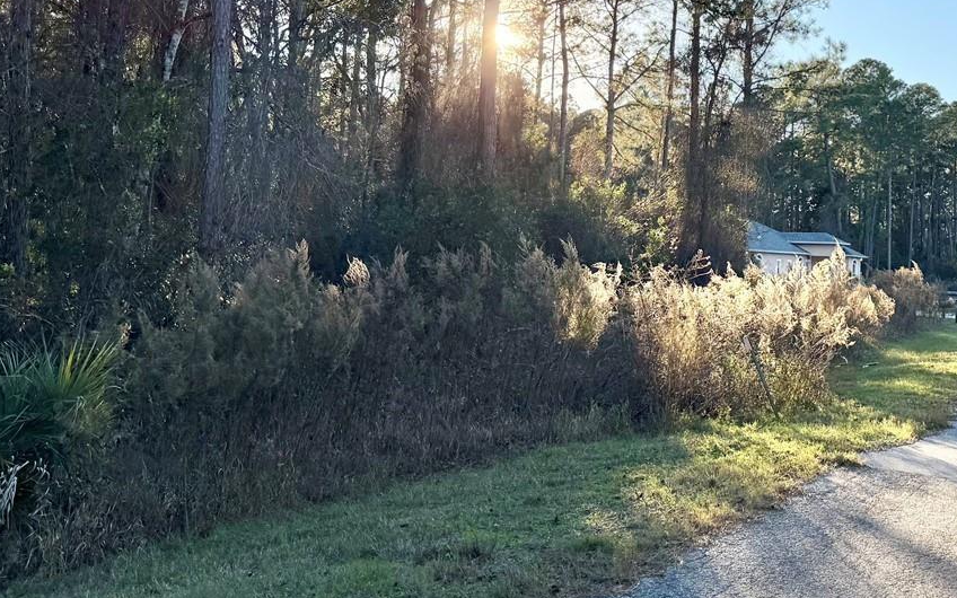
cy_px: 196
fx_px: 1252
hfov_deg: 41.0
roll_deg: -2.4
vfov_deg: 26.7
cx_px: 676
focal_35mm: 48
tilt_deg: +5.1
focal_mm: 6.76
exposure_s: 1/2907
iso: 80
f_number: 1.78
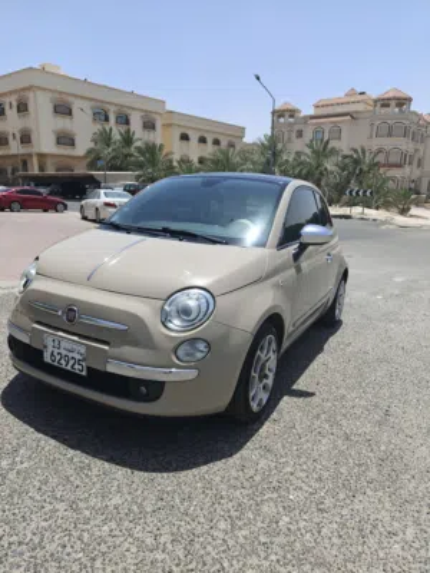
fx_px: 381
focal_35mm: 23
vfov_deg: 73.9
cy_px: 286
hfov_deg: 58.9
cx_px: 215
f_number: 1.8
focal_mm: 8.67
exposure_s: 1/1622
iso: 50
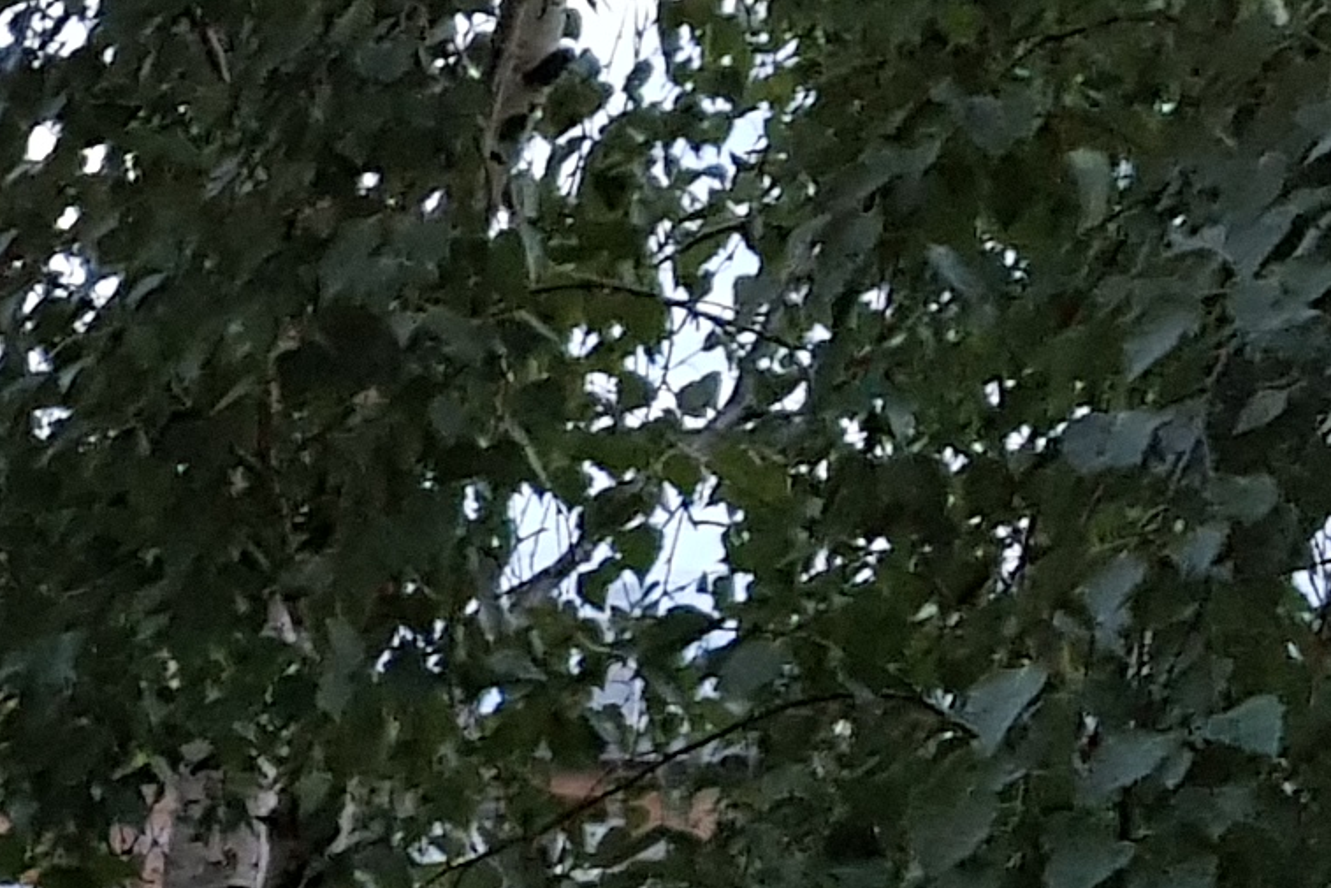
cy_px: 1475
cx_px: -1887
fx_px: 5325
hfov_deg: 11.6
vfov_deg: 9.2
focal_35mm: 144
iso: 250
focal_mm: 4.3
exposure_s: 1/33
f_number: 1.7
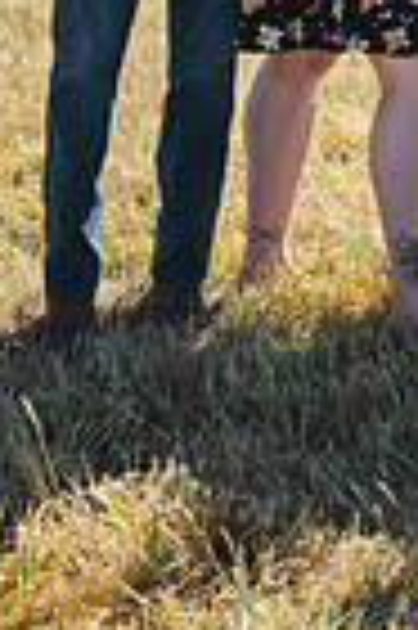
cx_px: 640
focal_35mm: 161
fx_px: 2811
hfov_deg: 8.3
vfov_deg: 12.1
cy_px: -364
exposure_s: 1/200
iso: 80
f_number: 5.6
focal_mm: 50
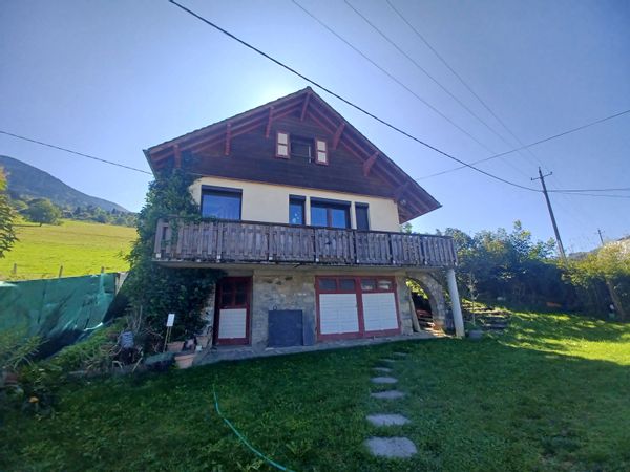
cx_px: 315
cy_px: 236
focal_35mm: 13
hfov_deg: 106.2
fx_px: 237
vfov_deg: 89.9
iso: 40
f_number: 2.2
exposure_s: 1/870
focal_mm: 1.42
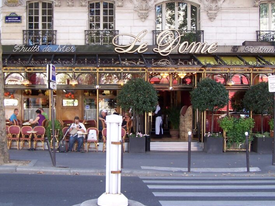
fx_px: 437
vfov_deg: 26.4
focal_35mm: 55
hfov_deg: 34.9
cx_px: 137
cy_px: 66
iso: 80
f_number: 2.8
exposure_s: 1/90
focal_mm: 6.3
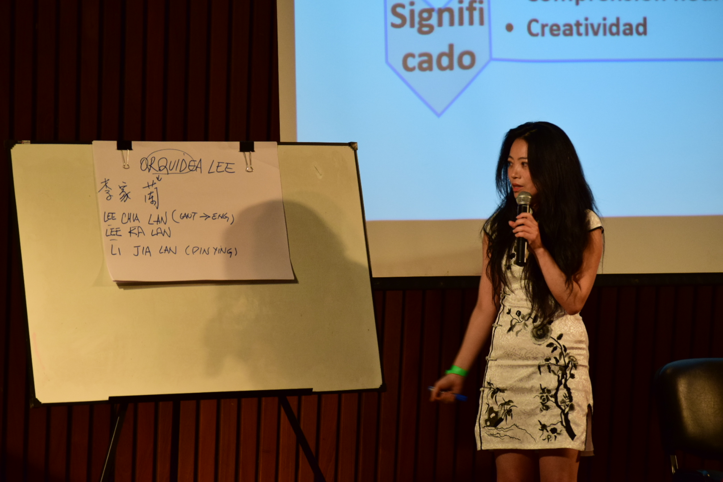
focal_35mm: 142
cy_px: 241
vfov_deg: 9.6
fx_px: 2862
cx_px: 362
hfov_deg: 14.4
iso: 1000
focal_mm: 95
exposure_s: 1/50
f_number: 4.2
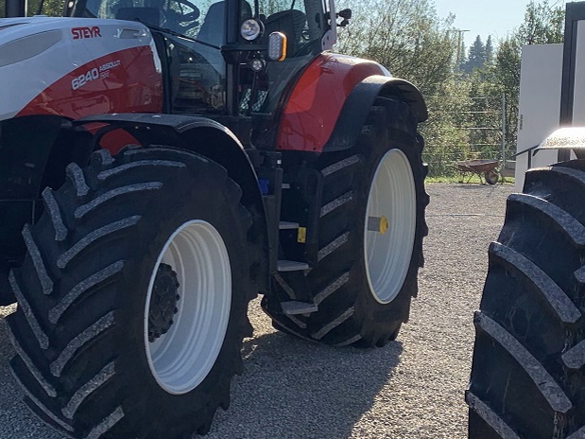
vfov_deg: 25.9
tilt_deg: -2.6
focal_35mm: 56
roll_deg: -1.9
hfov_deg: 33.6
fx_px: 946
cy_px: 145
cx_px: 138
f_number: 1.8
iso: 25
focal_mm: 4.25
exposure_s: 1/2309
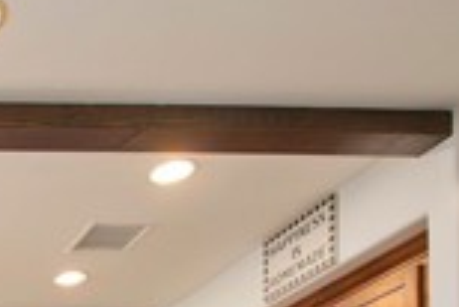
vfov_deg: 17.9
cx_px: -259
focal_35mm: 58
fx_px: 740
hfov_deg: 24.8
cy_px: 577
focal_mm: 14
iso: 400
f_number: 5
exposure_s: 1/160
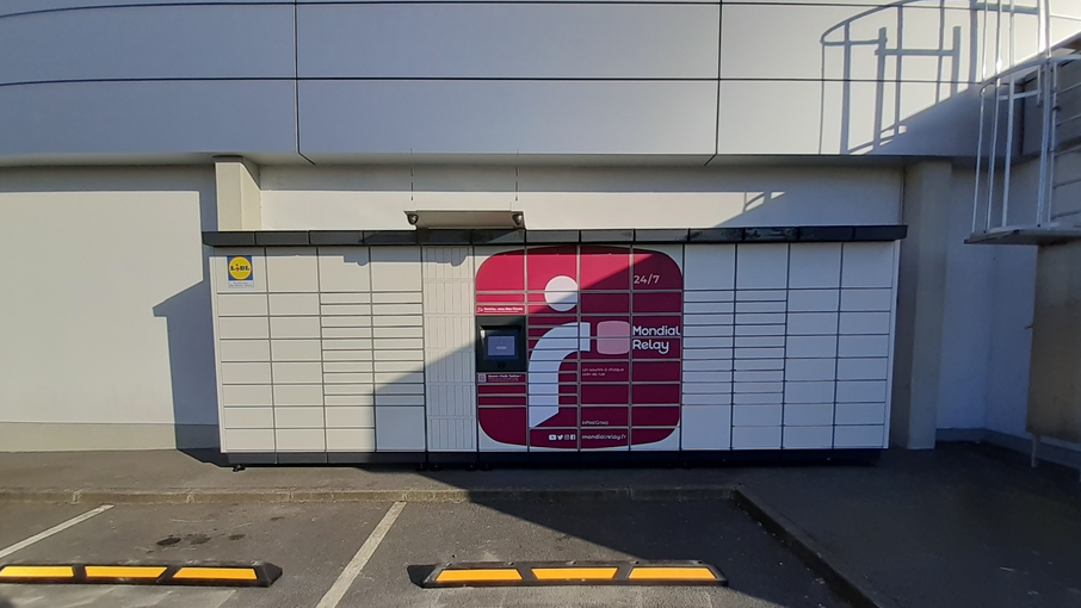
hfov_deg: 103.0
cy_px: 342
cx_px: 537
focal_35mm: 15
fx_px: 430
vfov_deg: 70.3
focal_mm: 1.13
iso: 40
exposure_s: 1/2004
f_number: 2.2
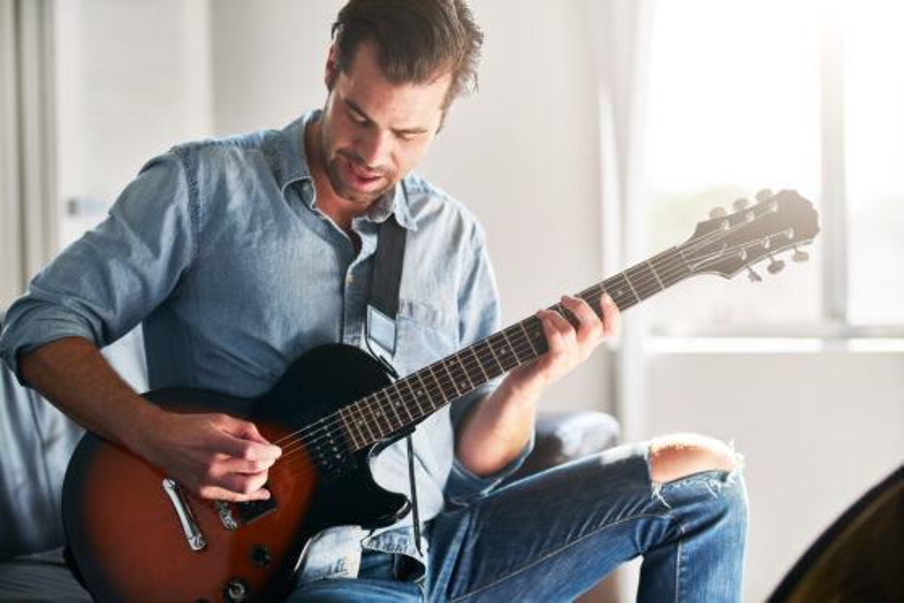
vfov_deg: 16.1
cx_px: 452
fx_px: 2135
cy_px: 302
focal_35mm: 85
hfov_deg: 23.9
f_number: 1.7
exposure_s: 1/320
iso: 100
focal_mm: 85
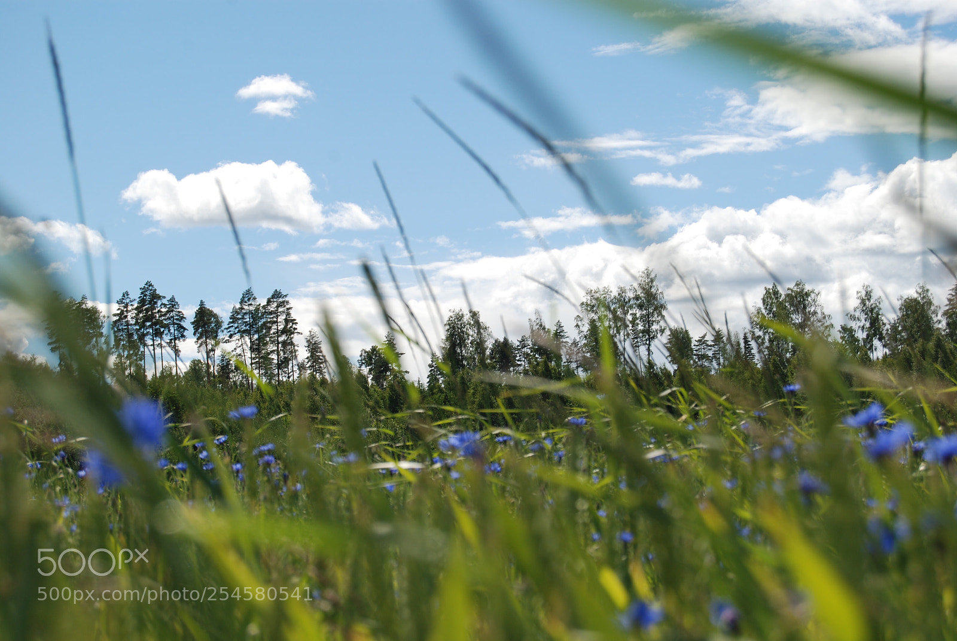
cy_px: 320
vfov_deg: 16.6
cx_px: 478
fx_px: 2196
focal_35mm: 82
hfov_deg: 24.6
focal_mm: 55
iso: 100
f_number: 9
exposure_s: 1/320
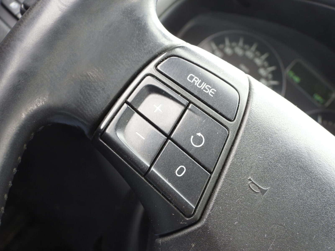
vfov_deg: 29.1
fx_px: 484
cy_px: 126
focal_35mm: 50
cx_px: 168
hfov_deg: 38.2
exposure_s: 1/30
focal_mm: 9
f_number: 3.2
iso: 200
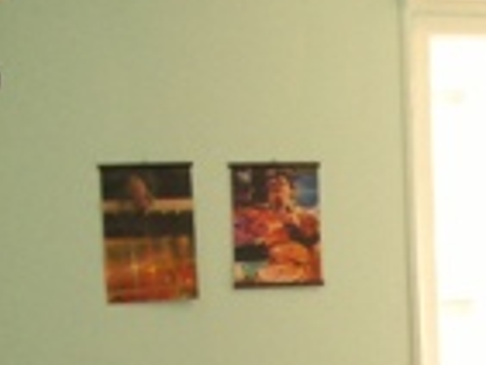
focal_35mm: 160
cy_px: 782
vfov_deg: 8.7
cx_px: 581
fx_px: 2248
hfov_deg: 12.1
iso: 100
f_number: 2.6
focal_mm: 5.8
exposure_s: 1/60
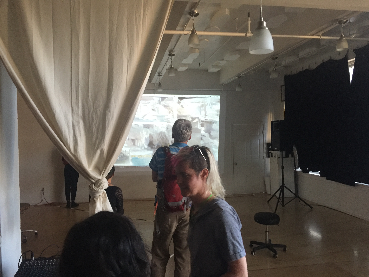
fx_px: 309
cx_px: 184
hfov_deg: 61.7
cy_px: 138
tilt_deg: -1.0
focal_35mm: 29
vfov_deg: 48.2
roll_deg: +0.4
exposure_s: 1/15
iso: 125
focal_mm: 4.15
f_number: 2.2
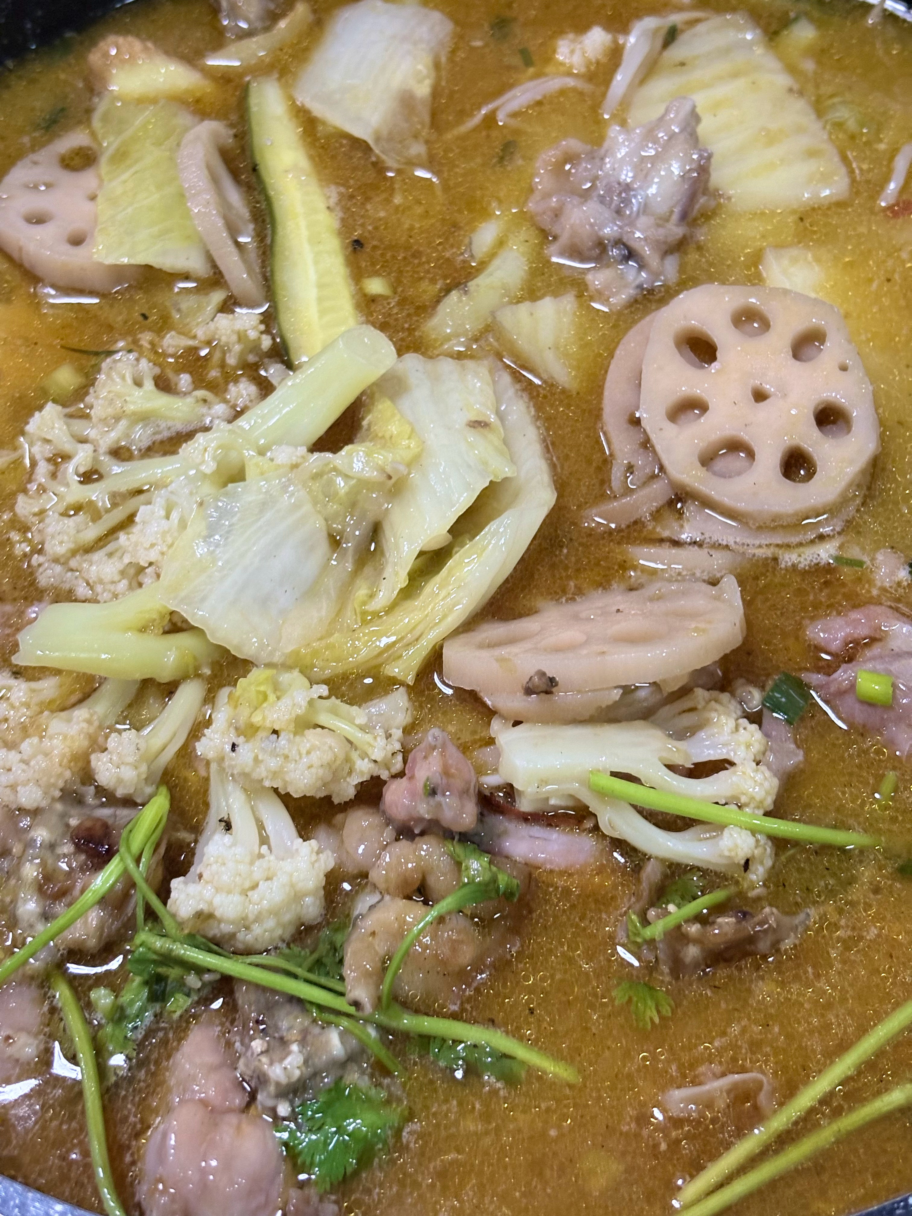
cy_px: 608
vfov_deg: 36.8
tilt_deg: -56.1
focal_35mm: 52
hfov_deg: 28.0
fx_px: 1827
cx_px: 456
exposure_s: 1/33
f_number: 1.6
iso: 250
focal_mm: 5.96
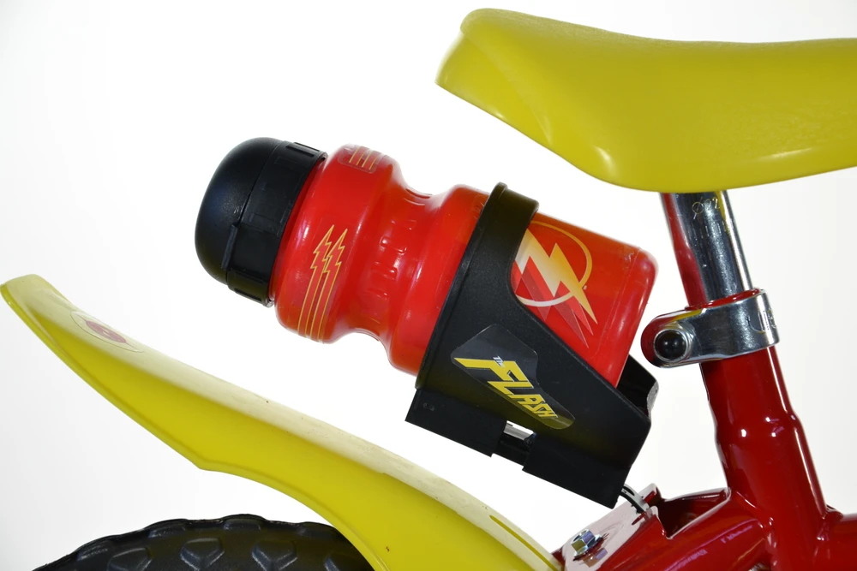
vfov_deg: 13.8
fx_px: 2357
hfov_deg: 20.6
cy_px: 286
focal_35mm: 99
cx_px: 428
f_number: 6.3
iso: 200
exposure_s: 1/50
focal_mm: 66
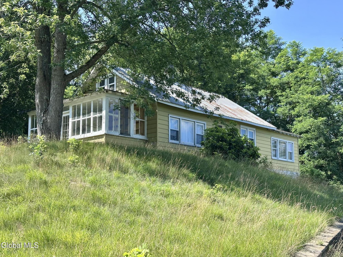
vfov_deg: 30.3
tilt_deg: +9.6
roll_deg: -0.2
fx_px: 476
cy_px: 128
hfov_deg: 39.7
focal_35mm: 48
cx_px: 172
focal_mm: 6.86
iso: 64
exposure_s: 1/1145
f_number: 1.78
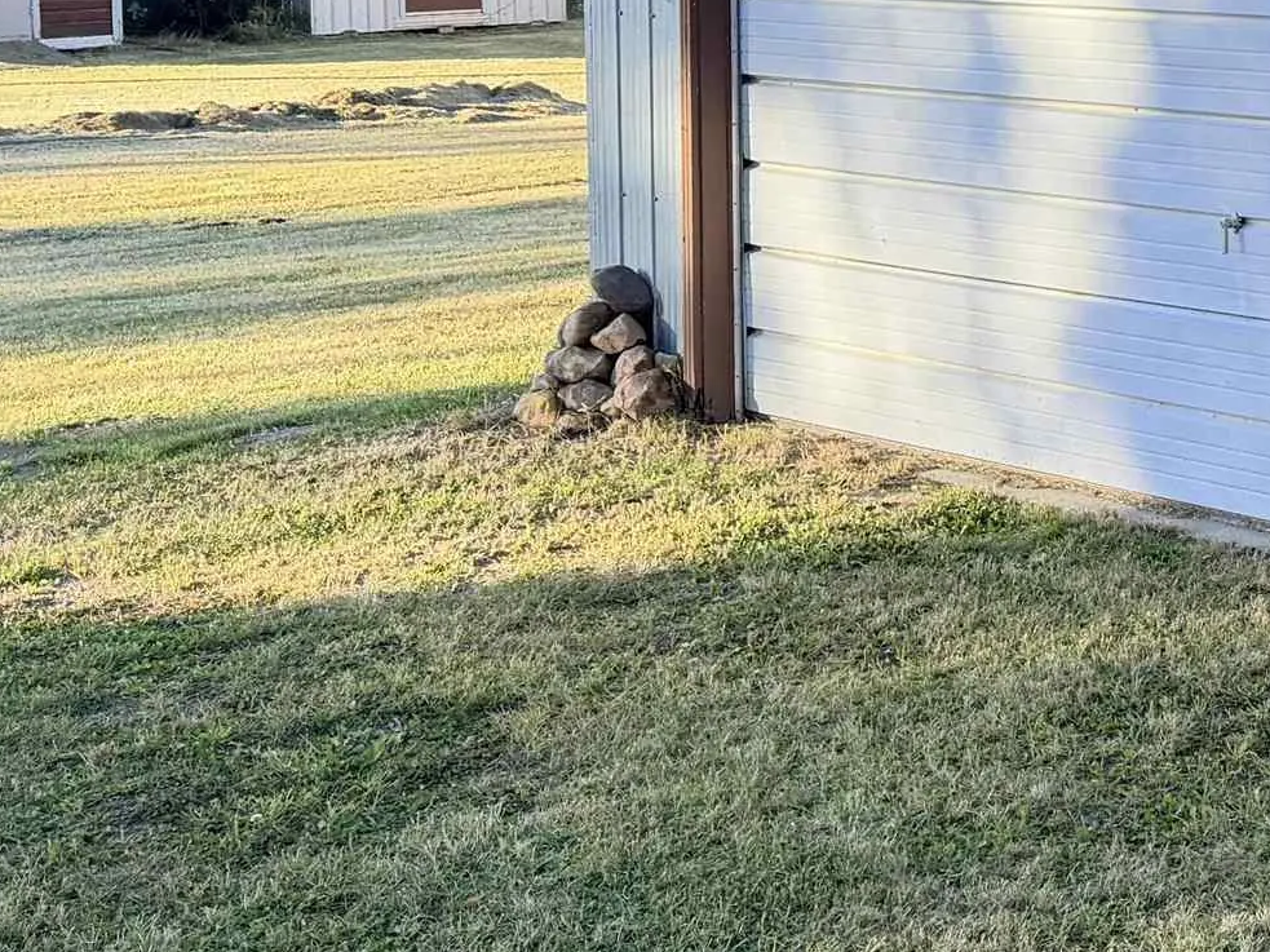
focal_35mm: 75
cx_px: 1925
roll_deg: -0.2
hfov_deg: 21.6
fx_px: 2751
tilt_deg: -3.1
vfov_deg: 19.0
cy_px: -47
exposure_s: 1/563
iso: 100
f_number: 1.78
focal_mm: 6.76
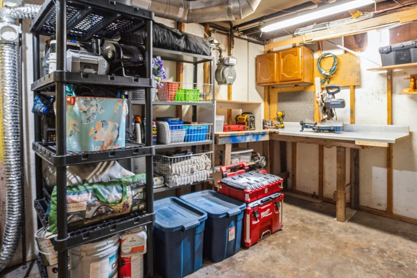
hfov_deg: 81.2
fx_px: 243
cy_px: 107
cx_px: 219
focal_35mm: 21
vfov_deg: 58.9
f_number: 8
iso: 400
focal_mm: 16
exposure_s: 1/3.33
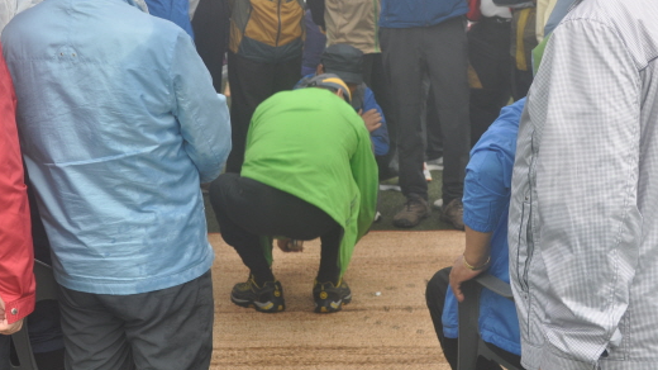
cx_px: 286
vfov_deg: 17.7
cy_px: 110
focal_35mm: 68
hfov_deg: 31.1
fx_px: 1180
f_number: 5.6
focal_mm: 35
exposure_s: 1/125
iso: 220
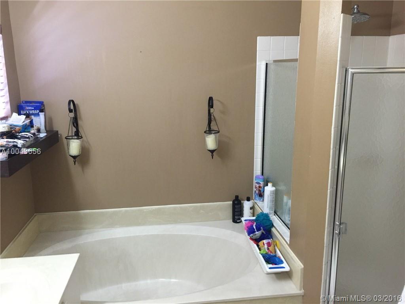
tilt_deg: -13.4
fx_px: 339
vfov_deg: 48.2
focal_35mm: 29
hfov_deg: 61.7
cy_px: 152
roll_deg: -0.5
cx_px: 202
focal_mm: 4.15
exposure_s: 1/15
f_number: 2.2
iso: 100
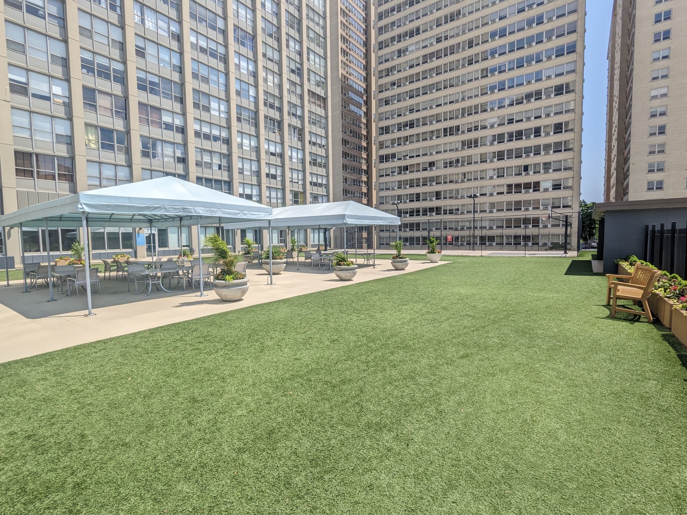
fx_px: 318
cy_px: 258
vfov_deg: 78.1
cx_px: 344
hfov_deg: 94.5
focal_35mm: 16
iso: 35
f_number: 2.2
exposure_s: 1/1667
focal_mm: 2.22
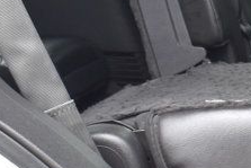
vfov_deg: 11.1
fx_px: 865
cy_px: 114
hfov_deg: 15.6
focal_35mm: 124
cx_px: 338
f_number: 5.6
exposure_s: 1/125
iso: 400
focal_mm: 18
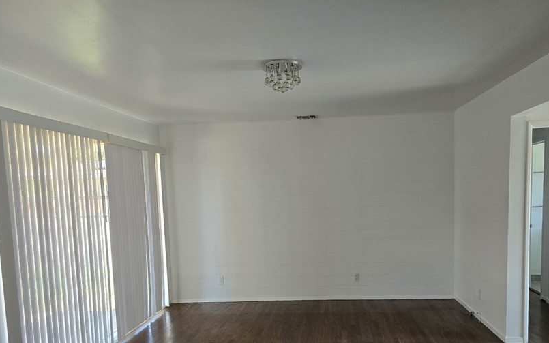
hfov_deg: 61.2
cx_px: 297
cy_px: 245
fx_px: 464
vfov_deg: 39.8
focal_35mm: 31
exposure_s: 1/180
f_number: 1.7
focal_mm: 6.3
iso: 160
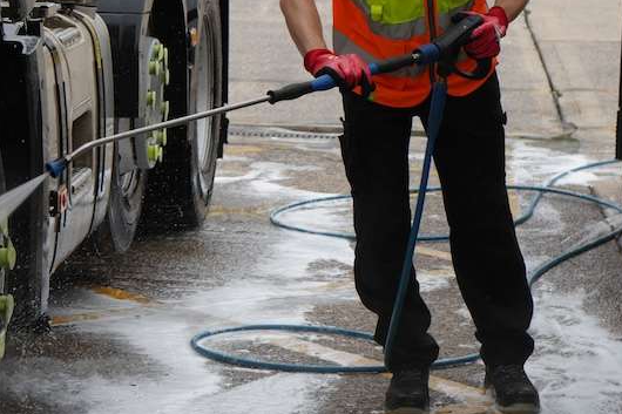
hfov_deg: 15.9
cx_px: 195
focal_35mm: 129
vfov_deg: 10.6
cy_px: 82
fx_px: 2228
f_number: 5
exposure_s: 1/400
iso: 100
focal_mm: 57
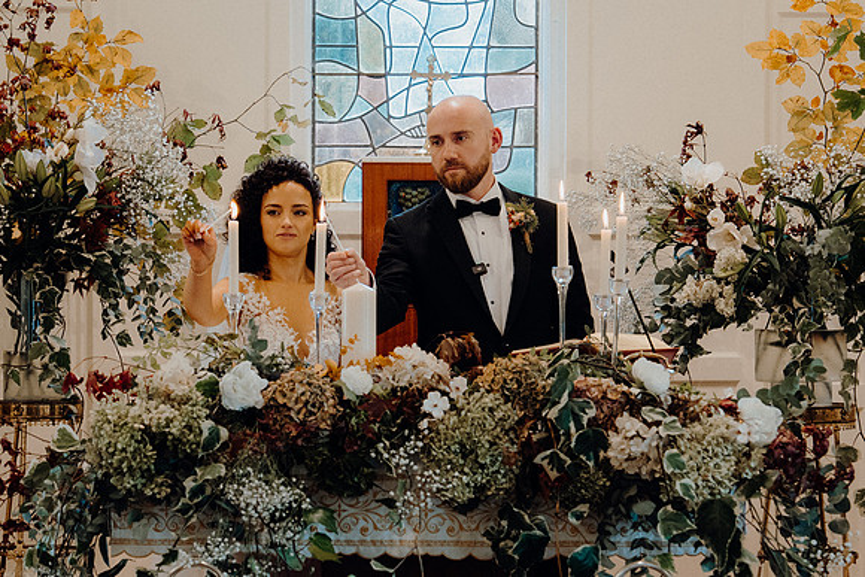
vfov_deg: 13.0
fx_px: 2523
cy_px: 288
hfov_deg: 19.5
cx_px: 432
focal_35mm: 105
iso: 1600
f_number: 3.5
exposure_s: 1/160
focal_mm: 70
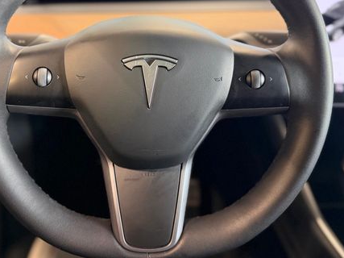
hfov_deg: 51.1
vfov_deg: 39.0
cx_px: 139
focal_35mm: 36
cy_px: 77
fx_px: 358
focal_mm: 6.76
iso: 320
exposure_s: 1/60
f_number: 1.78
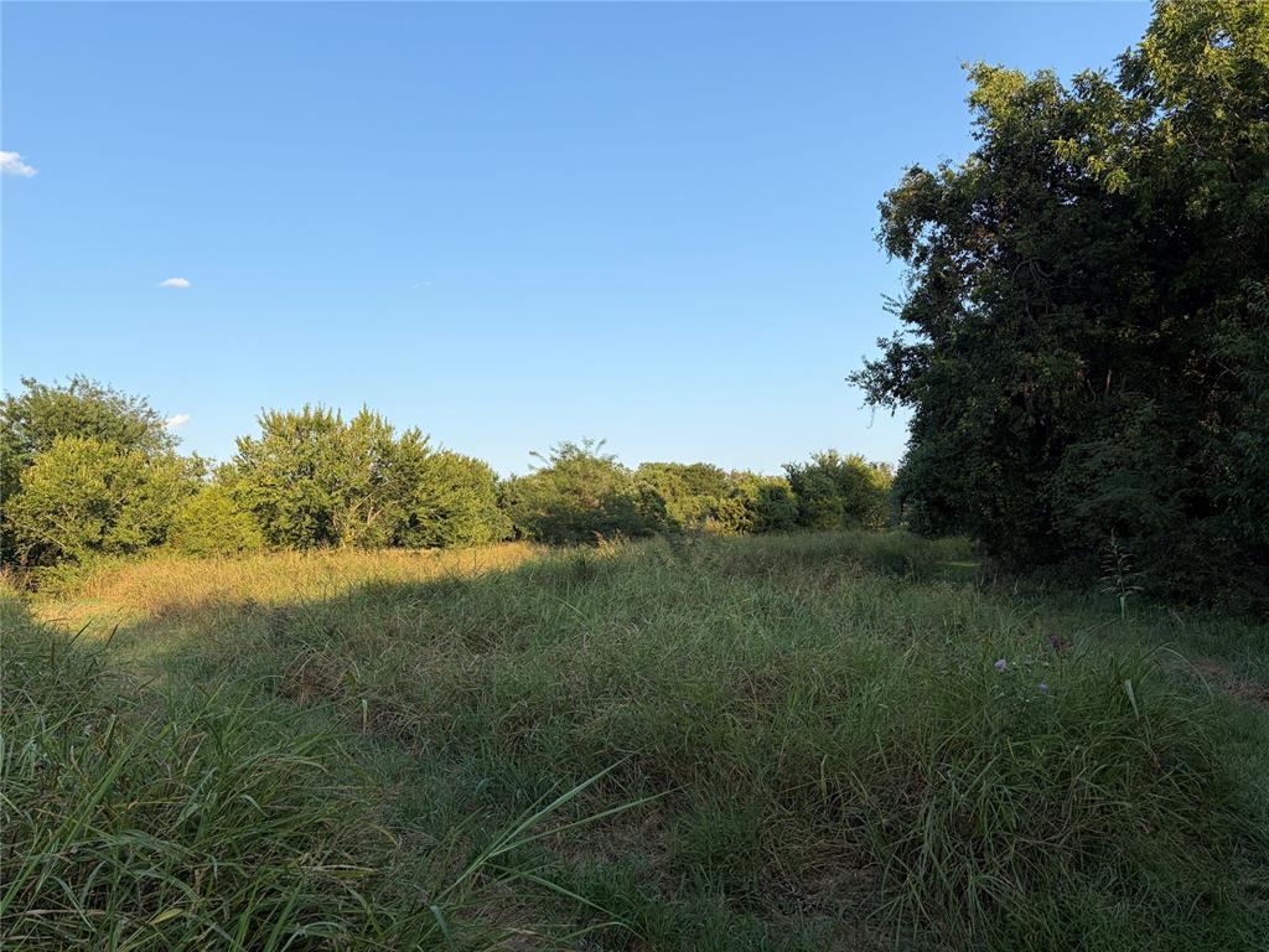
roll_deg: +2.8
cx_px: 634
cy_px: 476
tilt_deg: +3.4
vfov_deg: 53.1
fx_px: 953
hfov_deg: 67.3
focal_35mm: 26
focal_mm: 5.96
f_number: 1.6
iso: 50
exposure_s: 1/1587
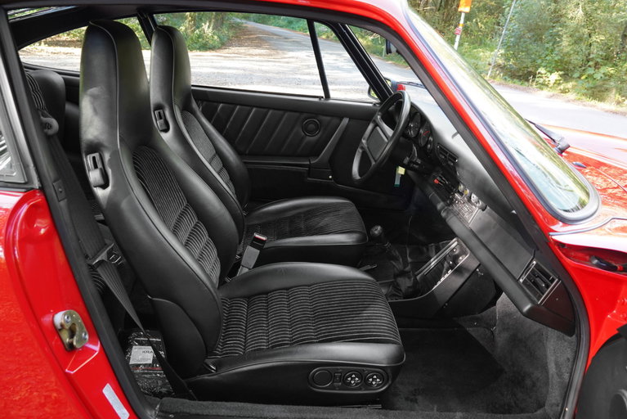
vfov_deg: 46.4
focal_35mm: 28
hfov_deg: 65.5
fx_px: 488
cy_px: 210
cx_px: 314
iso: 1250
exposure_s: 1/30
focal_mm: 28
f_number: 8
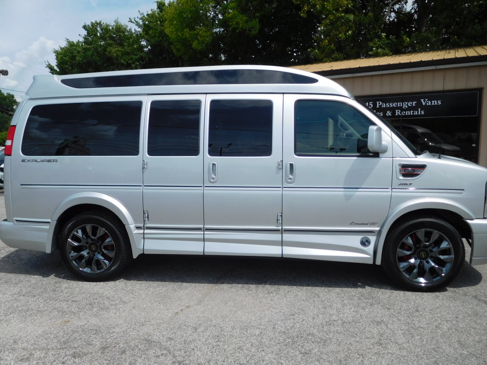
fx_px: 366
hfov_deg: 67.3
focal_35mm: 26
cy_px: 183
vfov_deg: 53.1
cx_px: 240
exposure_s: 1/800
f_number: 6.8
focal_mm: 4.5
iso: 125
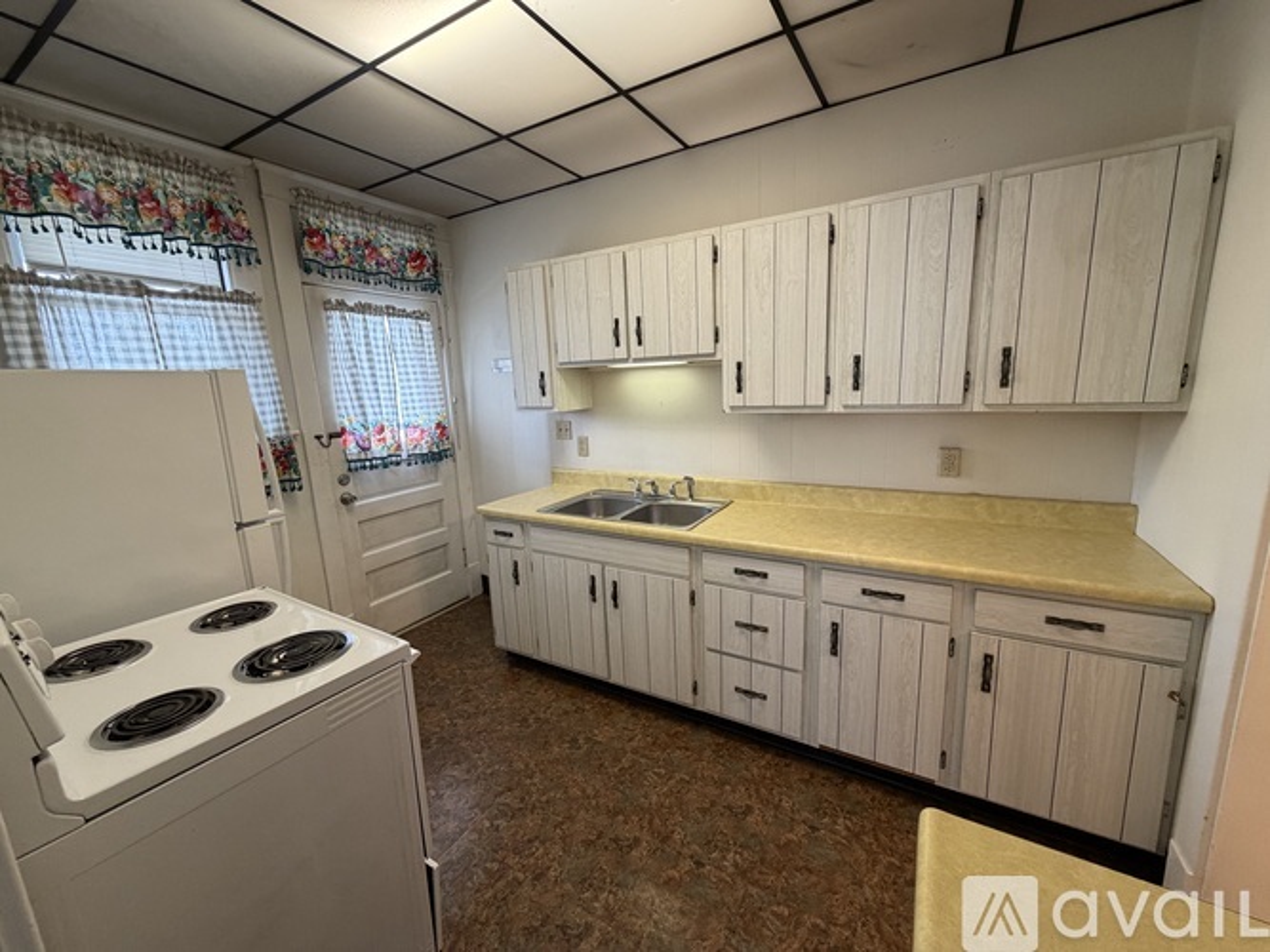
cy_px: 476
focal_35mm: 14
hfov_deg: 102.1
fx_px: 514
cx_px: 635
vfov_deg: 85.7
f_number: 2.2
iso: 200
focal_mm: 2.22
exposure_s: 1/60
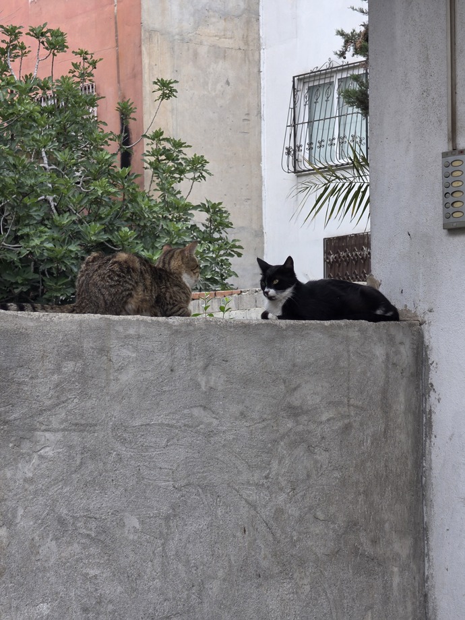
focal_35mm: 115
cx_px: 232
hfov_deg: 12.9
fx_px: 2060
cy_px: 310
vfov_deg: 17.1
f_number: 2.9
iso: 125
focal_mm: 18.6
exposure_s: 1/100
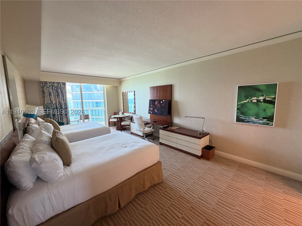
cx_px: 151
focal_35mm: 14
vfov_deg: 85.7
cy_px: 113
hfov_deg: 102.1
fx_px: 122
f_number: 2.2
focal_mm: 2.22
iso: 200
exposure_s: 1/60
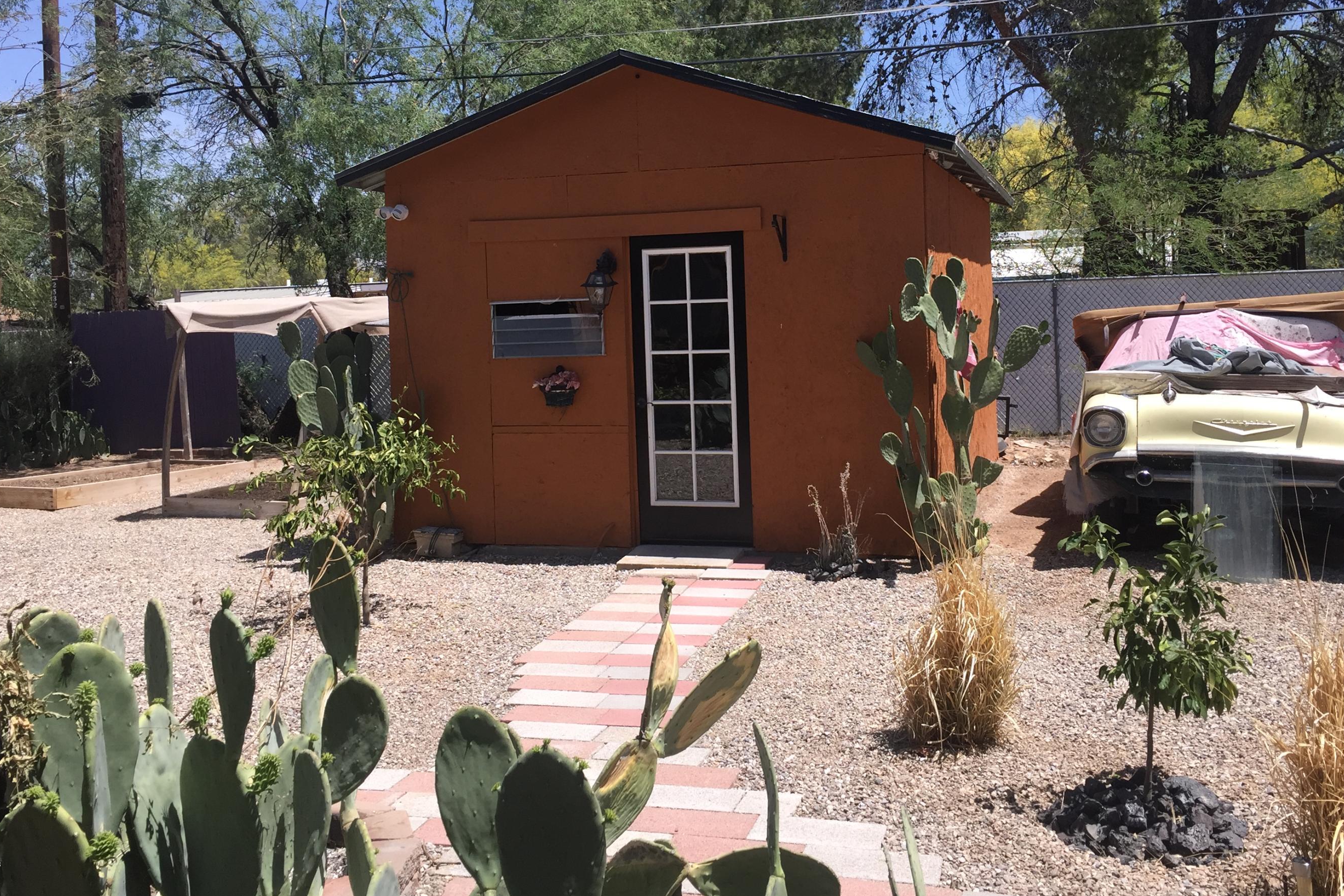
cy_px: 332
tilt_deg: -0.6
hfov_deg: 55.8
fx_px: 1269
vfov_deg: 38.6
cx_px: 711
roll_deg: +1.4
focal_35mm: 34
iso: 32
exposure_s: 1/1721
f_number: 2.2
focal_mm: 4.15
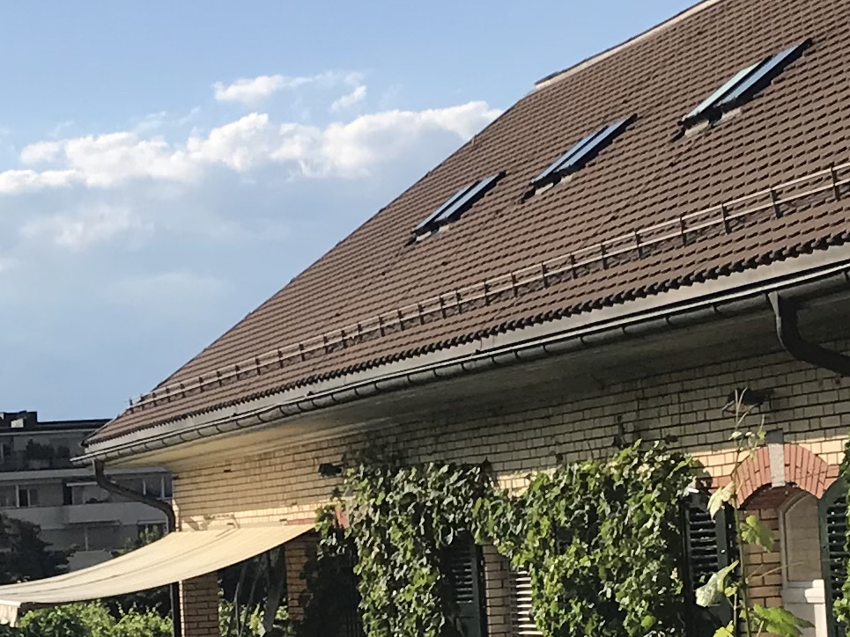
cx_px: 268
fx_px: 2873
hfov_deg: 16.8
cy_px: 585
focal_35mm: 117
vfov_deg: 12.6
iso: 20
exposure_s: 1/3425
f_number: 1.8
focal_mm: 3.99
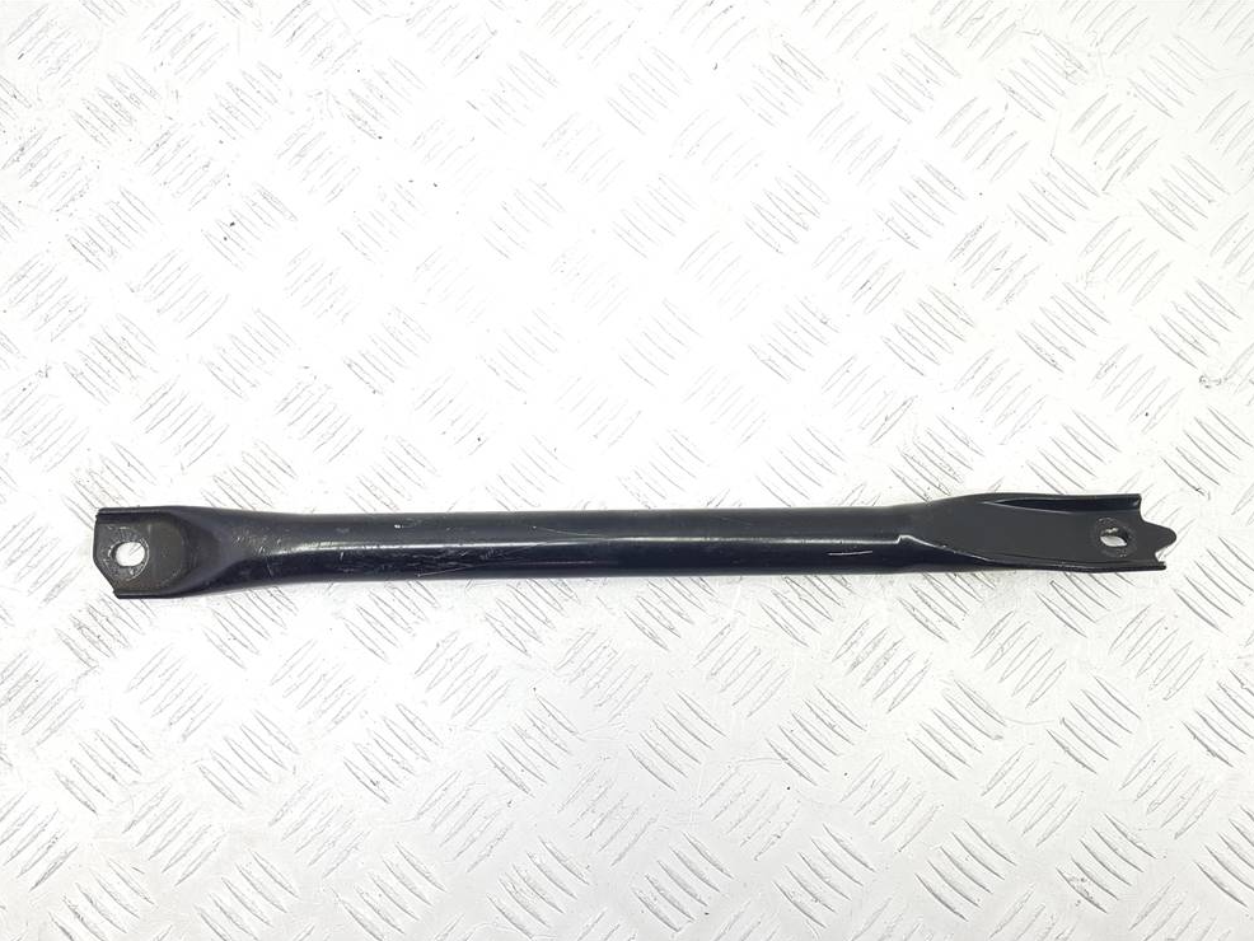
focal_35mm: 27
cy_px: 486
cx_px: 628
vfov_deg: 51.4
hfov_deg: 65.3
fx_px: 978
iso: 80
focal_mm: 4.2
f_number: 1.7
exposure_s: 1/50
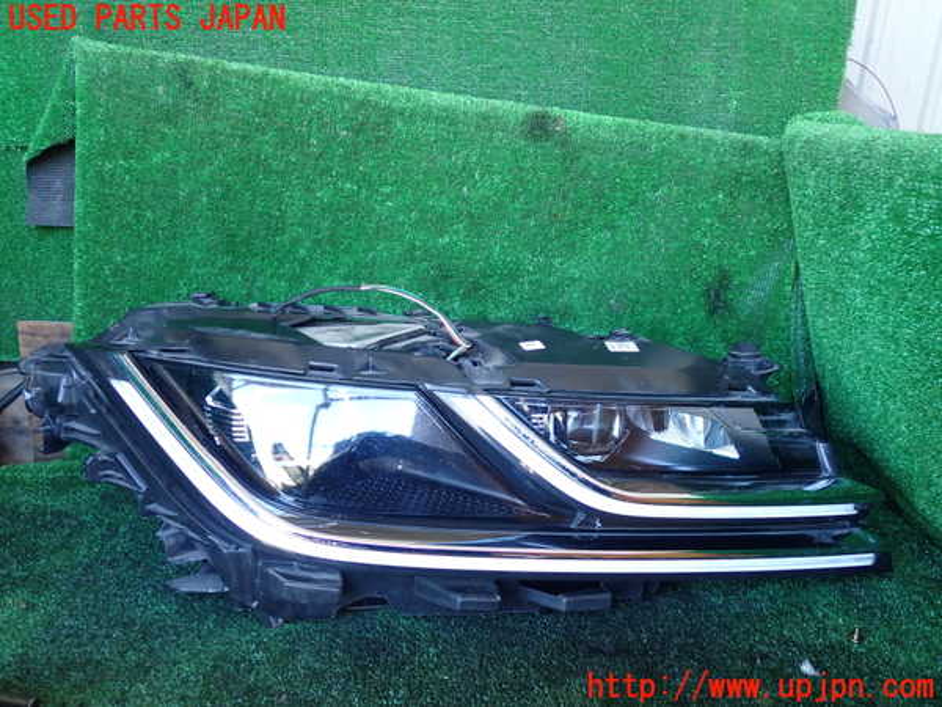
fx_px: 816
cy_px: 354
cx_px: 471
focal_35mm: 30
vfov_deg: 46.8
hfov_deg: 60.0
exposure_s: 1/30
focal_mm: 5.4
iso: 200
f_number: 2.3
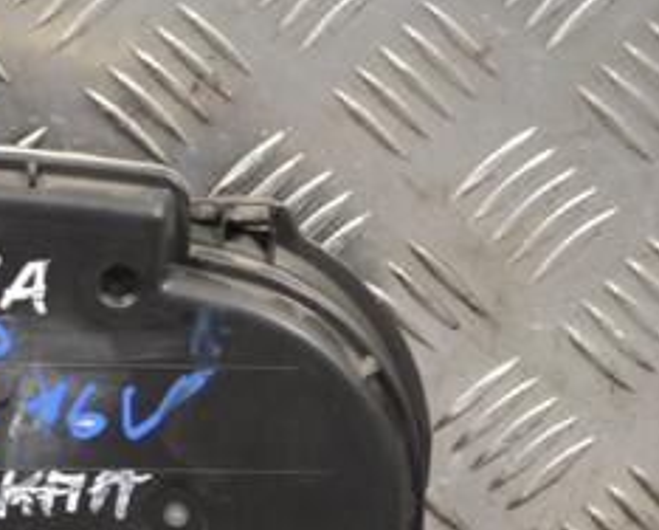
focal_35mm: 198
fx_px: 3872
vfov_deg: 7.8
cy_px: 352
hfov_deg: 9.6
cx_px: -141
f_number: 5.6
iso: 400
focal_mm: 55
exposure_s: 1/30
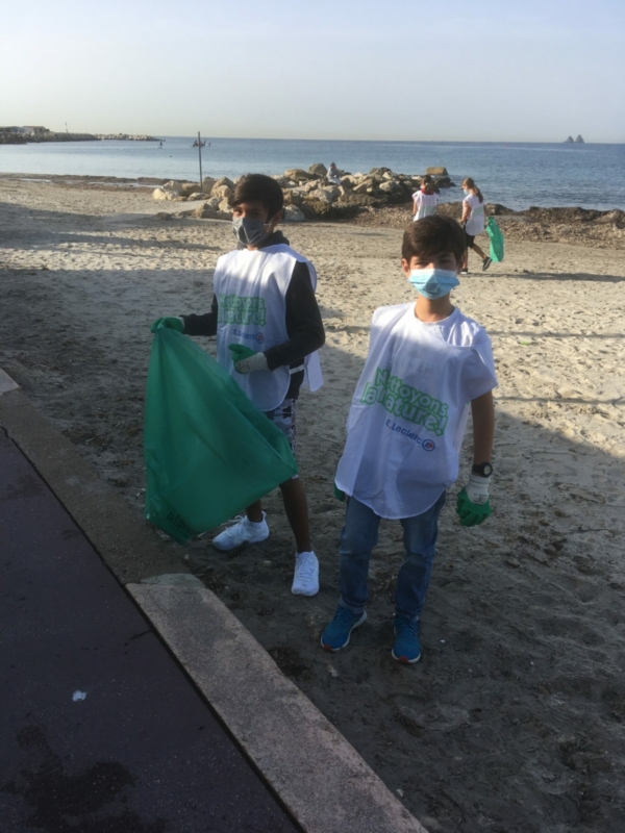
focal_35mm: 29
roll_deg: -2.1
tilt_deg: -21.6
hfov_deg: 48.2
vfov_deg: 61.7
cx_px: 312
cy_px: 416
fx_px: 698
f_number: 2.2
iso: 25
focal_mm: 4.15
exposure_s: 1/999
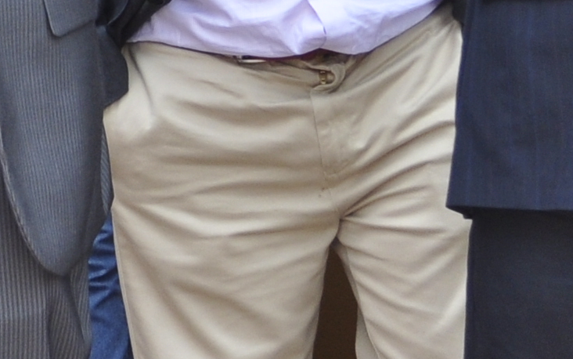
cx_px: -251
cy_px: -260
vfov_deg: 4.3
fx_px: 4749
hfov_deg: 6.8
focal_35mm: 304
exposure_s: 1/350
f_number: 5
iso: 250
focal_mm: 34
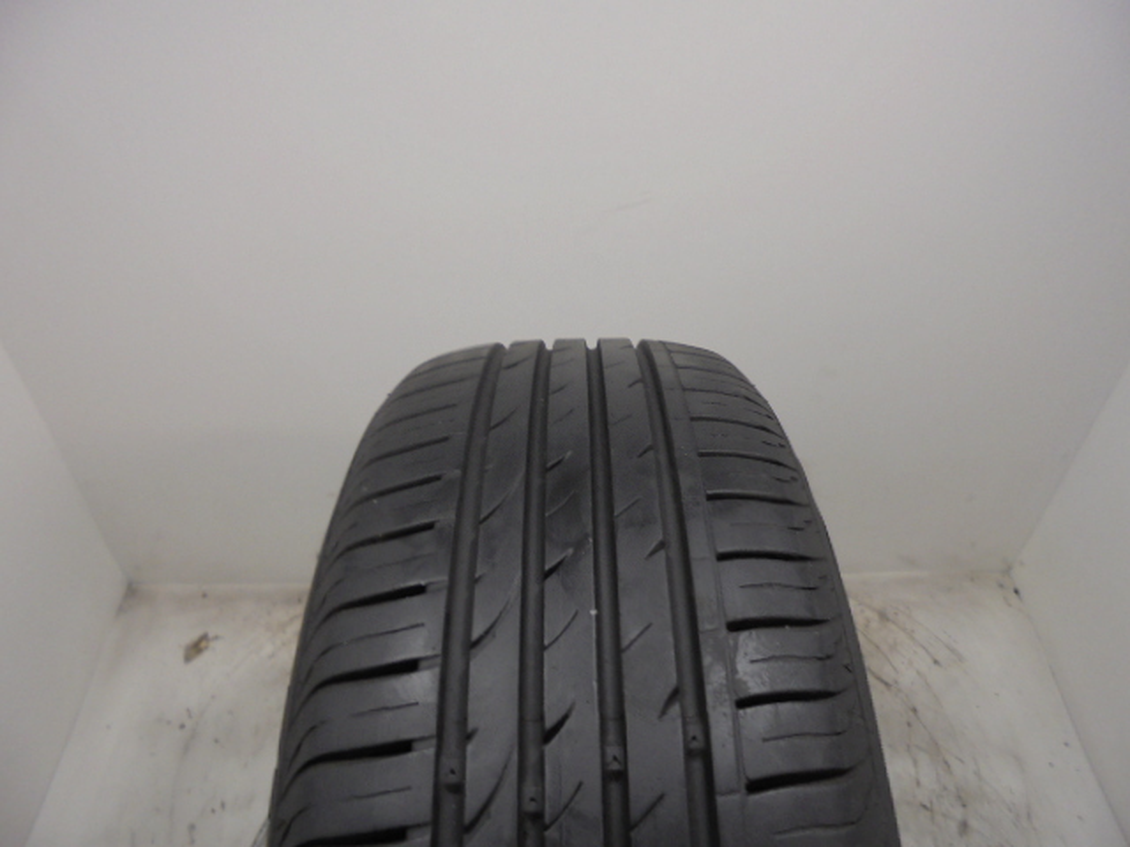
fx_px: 849
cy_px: 424
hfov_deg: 67.3
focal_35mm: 26
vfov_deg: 53.1
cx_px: 565
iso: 100
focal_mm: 4.6
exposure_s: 1/30
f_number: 3.5
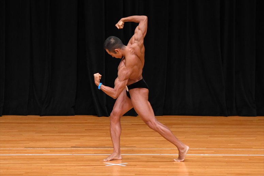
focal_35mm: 285
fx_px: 2089
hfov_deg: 7.2
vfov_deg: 4.8
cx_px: 132
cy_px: 88
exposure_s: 1/400
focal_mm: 190
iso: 3200
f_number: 5.6
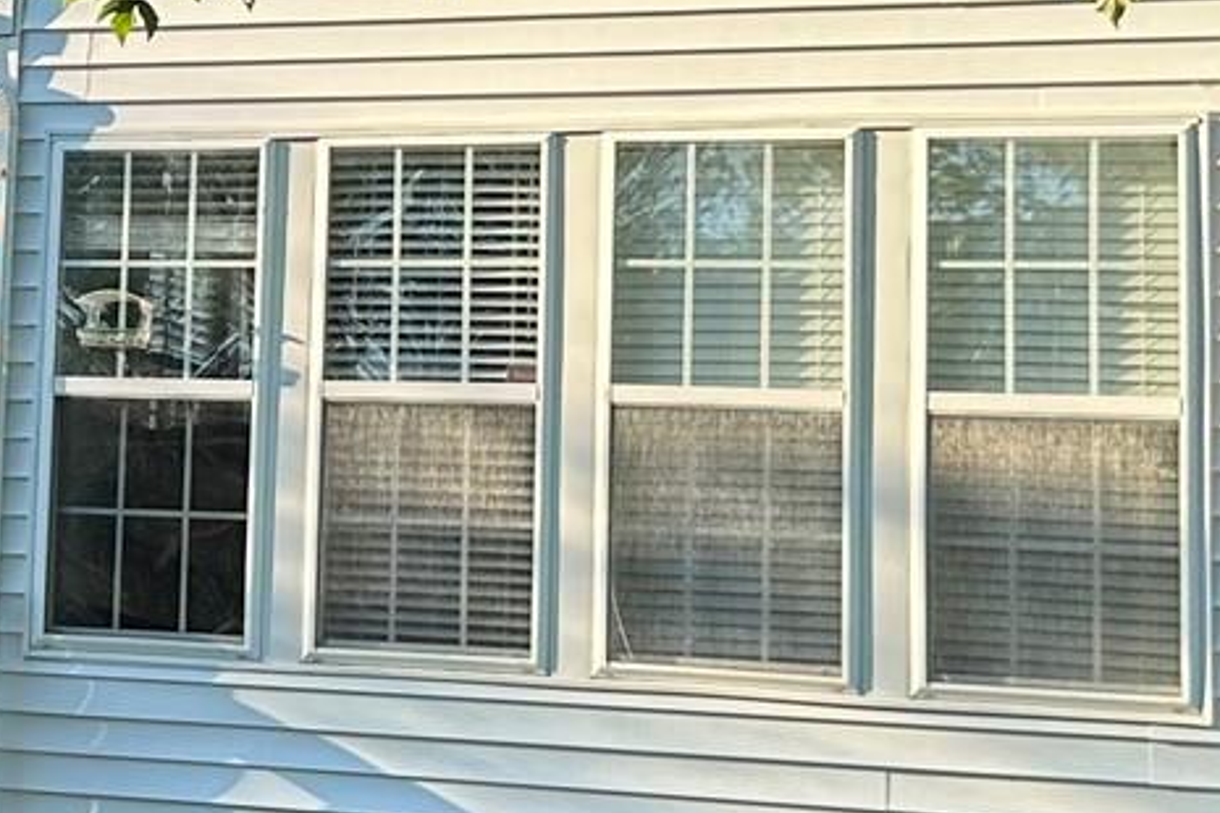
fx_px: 3727
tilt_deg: +8.9
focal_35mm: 110
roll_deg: -2.9
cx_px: -186
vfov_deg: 12.3
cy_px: 47
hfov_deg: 17.8
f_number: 1.78
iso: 80
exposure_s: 1/1357
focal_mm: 6.86
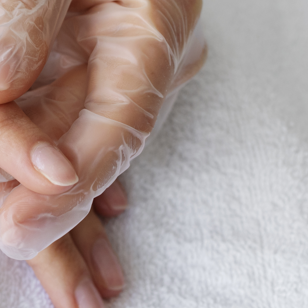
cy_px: 32
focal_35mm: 146
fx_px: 1470
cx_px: -141
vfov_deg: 11.9
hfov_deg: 11.5
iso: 640
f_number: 5.6
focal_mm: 50
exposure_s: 1/250
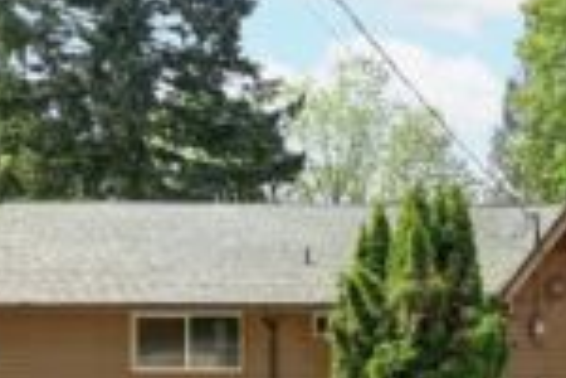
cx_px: 453
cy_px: 308
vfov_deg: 32.4
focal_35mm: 40
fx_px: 629
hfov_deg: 46.0
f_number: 11
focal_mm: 10
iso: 640
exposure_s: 1/60
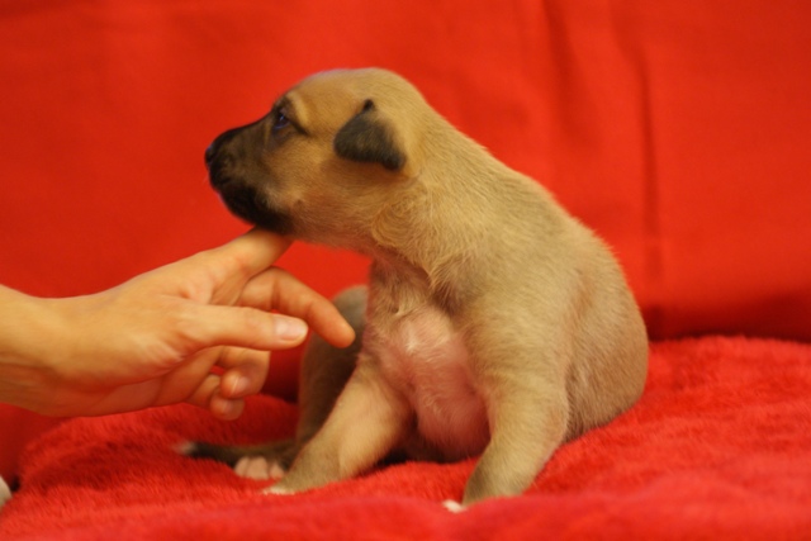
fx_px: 4563
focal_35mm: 202
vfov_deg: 6.8
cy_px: 270
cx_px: 406
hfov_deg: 10.2
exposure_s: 1/8
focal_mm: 135
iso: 400
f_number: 4.5
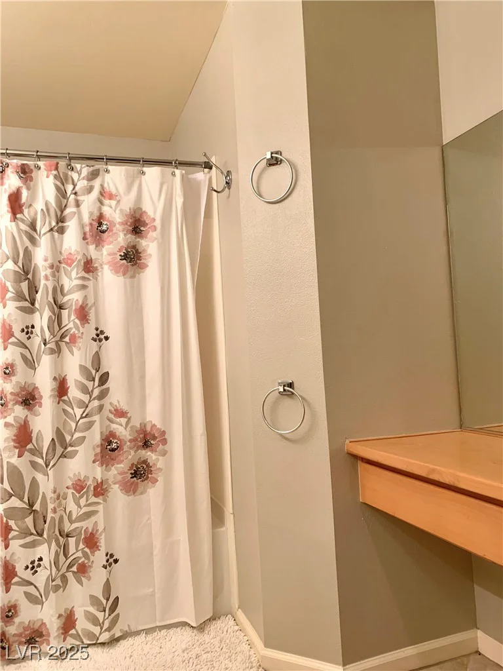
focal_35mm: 26
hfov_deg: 53.1
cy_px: 336
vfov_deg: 67.3
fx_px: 504
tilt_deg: +2.6
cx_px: 252
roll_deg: +3.7
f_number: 1.8
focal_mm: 4.25
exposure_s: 1/60
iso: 125
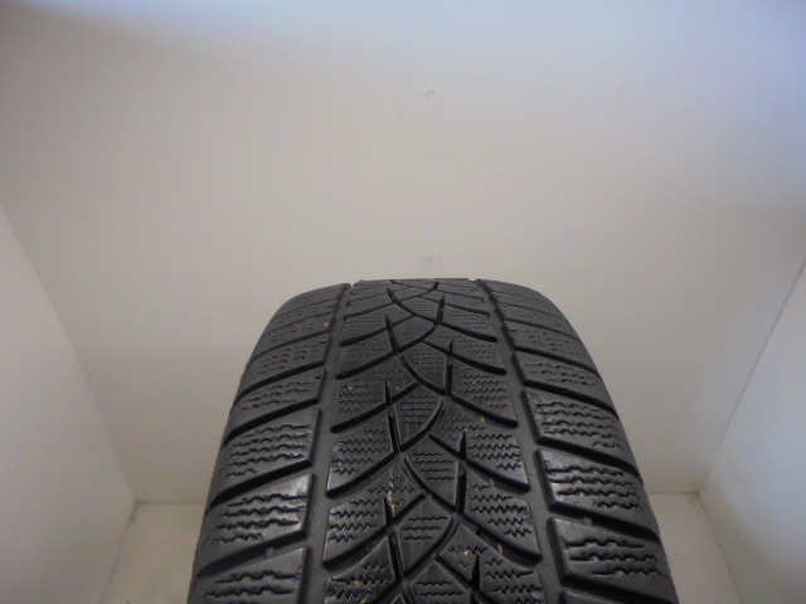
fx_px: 605
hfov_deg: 67.3
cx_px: 403
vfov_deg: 53.1
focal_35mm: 26
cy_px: 302
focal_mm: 4.6
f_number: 3.5
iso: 100
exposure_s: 1/40
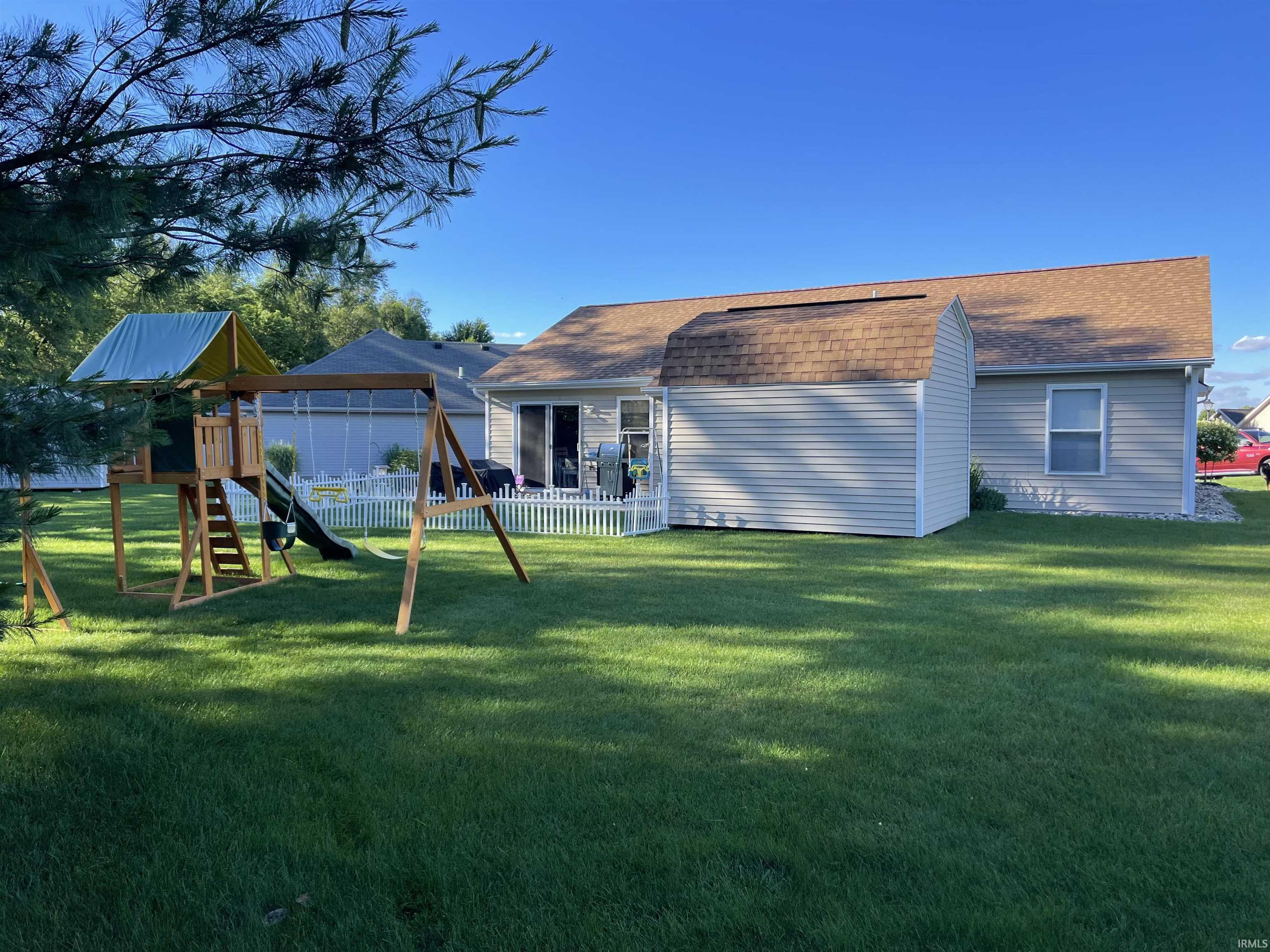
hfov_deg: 69.4
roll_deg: +0.4
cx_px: 635
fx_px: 917
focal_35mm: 25
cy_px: 476
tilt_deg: -2.0
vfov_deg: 54.9
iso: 32
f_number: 1.6
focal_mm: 5.1
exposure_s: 1/1048
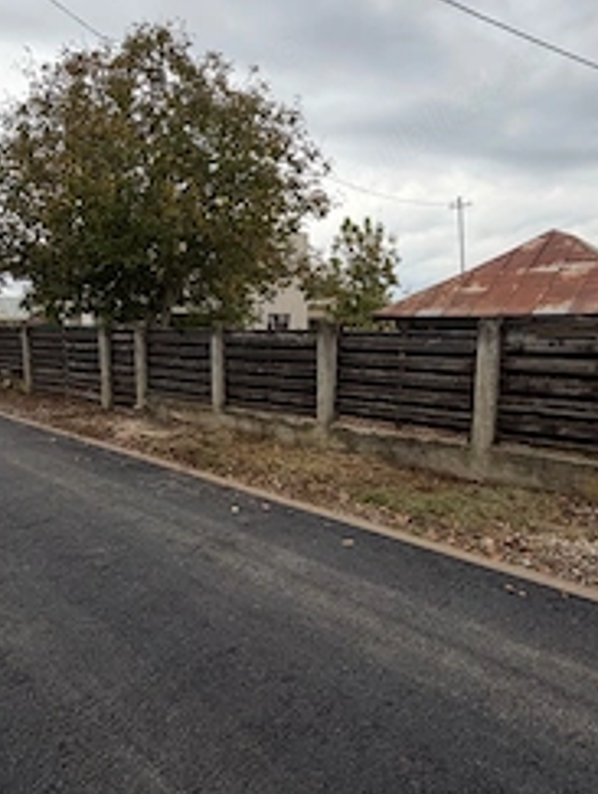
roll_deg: +0.2
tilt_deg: -7.8
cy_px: 408
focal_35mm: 23
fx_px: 528
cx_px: 261
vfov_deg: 73.8
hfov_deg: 58.8
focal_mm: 2.22
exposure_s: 1/365
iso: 50
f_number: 2.2
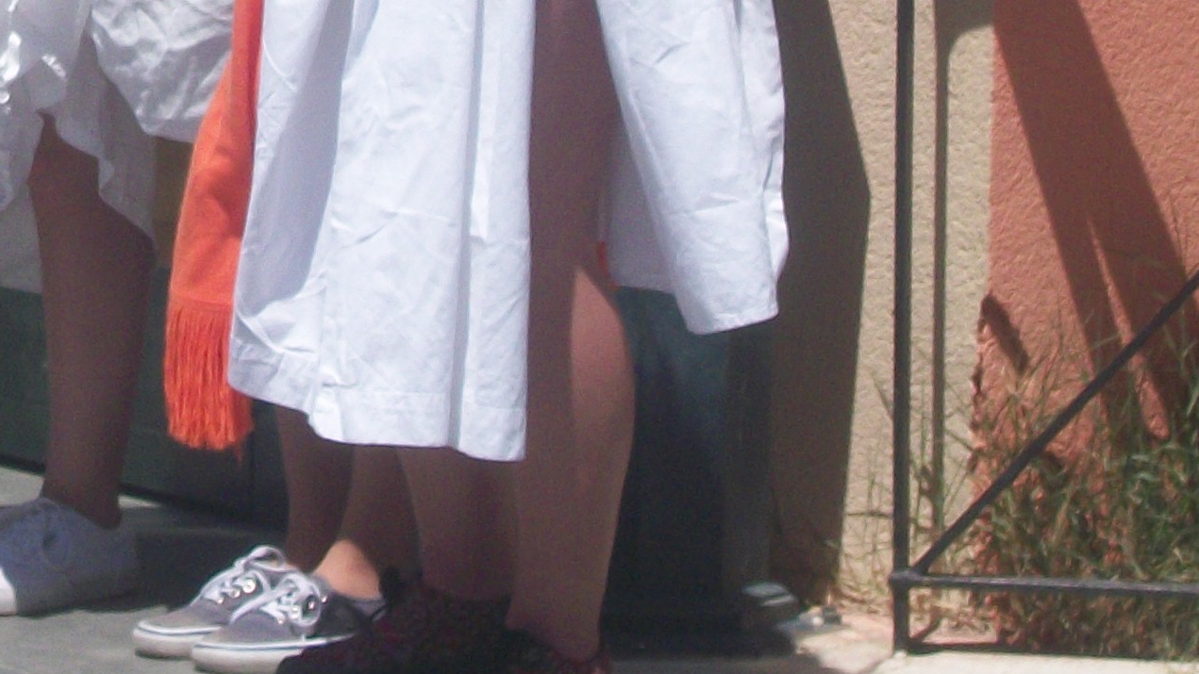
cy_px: -682
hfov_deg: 7.4
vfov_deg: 4.2
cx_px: -322
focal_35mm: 288
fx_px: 9156
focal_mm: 15.1
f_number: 5.1
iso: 80
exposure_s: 1/800
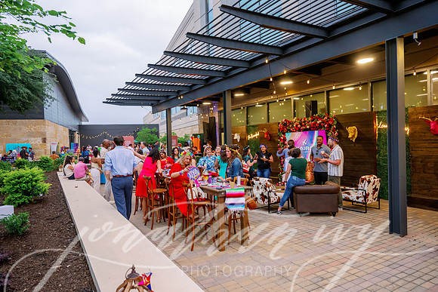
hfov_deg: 73.7
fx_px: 292
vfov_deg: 53.2
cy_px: 146
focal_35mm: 24
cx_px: 219
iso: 1600
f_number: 4.5
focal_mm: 24
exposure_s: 1/160
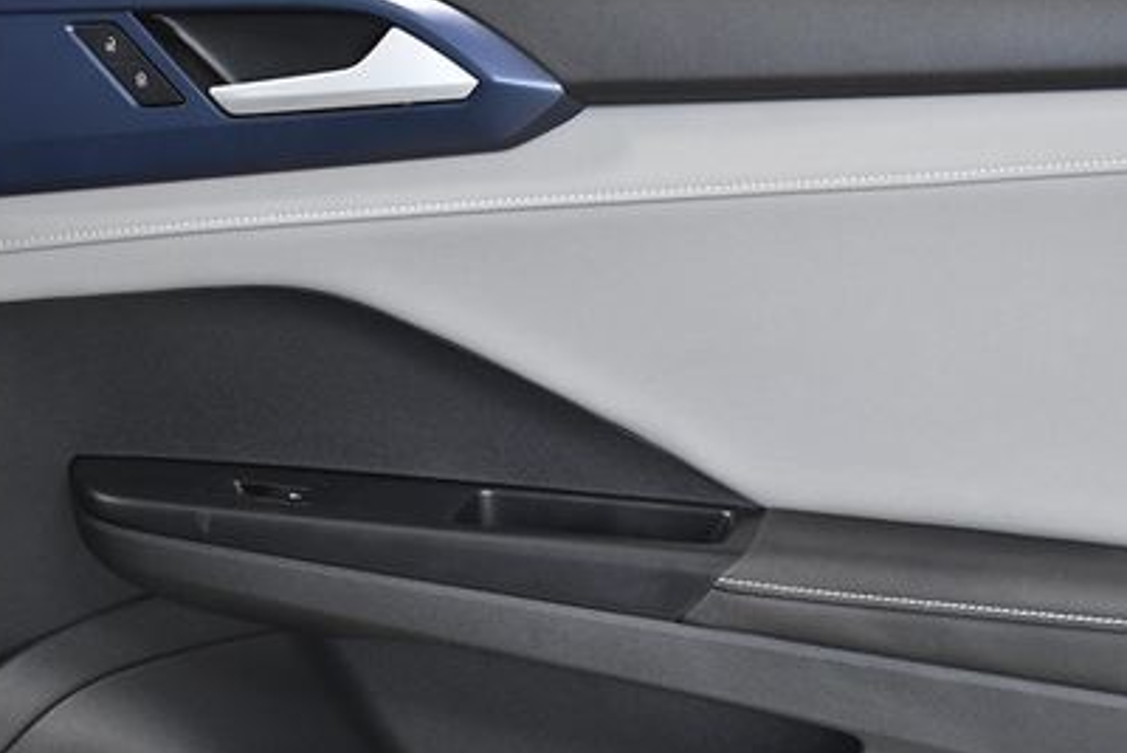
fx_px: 3758
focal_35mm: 120
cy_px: 526
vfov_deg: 11.4
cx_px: 594
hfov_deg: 17.1
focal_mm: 50
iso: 2500
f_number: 4.8
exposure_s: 1/160
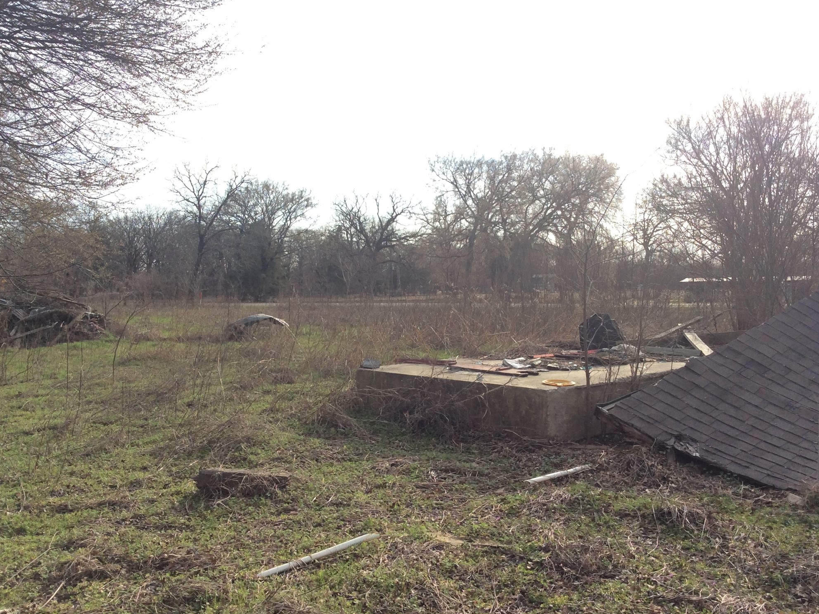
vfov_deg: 42.9
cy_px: 308
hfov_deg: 55.4
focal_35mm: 33
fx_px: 781
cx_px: 404
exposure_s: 1/689
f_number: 2.4
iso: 32
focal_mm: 3.3
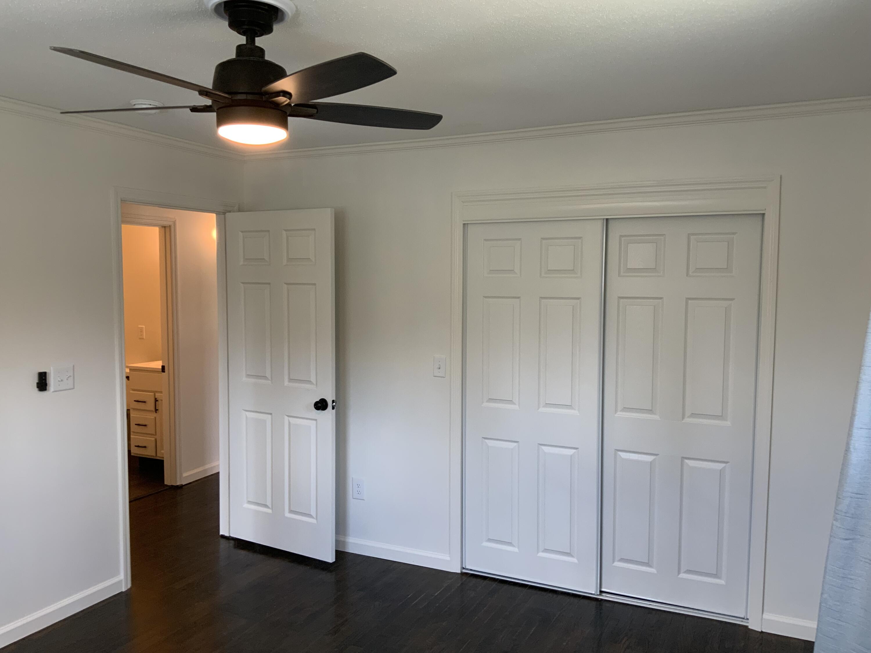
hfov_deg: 61.7
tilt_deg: -6.2
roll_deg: -0.1
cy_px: 326
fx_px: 730
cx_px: 436
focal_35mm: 29
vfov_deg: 48.2
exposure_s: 1/60
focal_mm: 3
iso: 64
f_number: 1.8
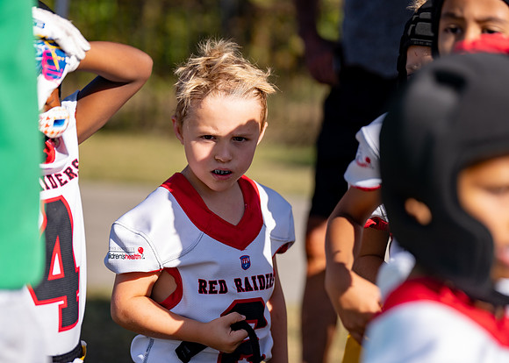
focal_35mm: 128
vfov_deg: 11.2
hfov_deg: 15.7
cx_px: 248
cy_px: 186
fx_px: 1846
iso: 160
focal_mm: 117
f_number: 2.8
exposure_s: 1/2500
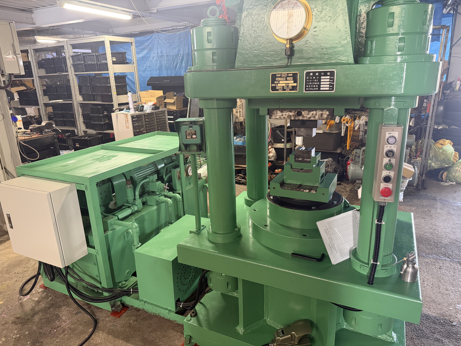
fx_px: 320
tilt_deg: -17.6
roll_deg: +2.1
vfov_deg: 56.8
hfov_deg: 71.6
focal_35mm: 24
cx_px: 230
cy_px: 173
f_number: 1.78
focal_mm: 6.76
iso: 400
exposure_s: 1/60
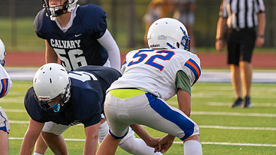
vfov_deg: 1.8
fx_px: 4937
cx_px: 55
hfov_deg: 3.2
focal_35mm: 675
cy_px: 25
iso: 1600
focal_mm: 400
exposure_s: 1/1250
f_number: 5.6
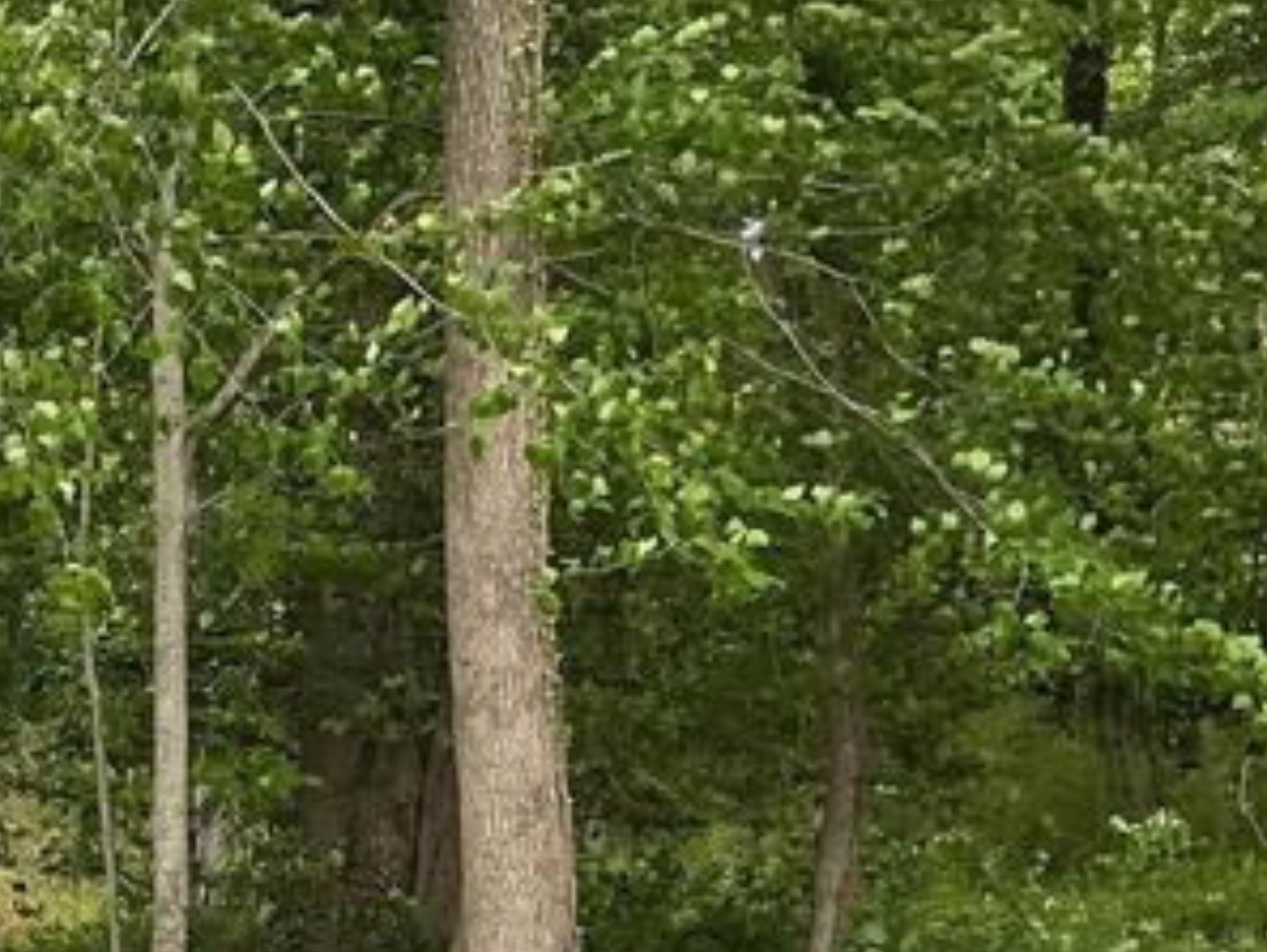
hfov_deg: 17.9
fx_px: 3662
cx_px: -516
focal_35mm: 100
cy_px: 1144
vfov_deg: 14.3
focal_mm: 3
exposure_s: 1/183
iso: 20
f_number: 1.8
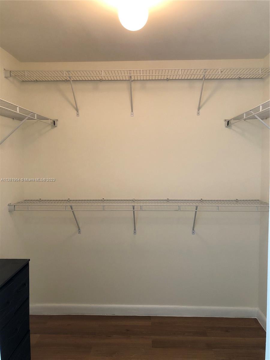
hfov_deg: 49.7
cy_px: 180
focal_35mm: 28
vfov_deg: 63.4
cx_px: 135
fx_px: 291
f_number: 1.8
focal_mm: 3.99
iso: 50
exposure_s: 1/15
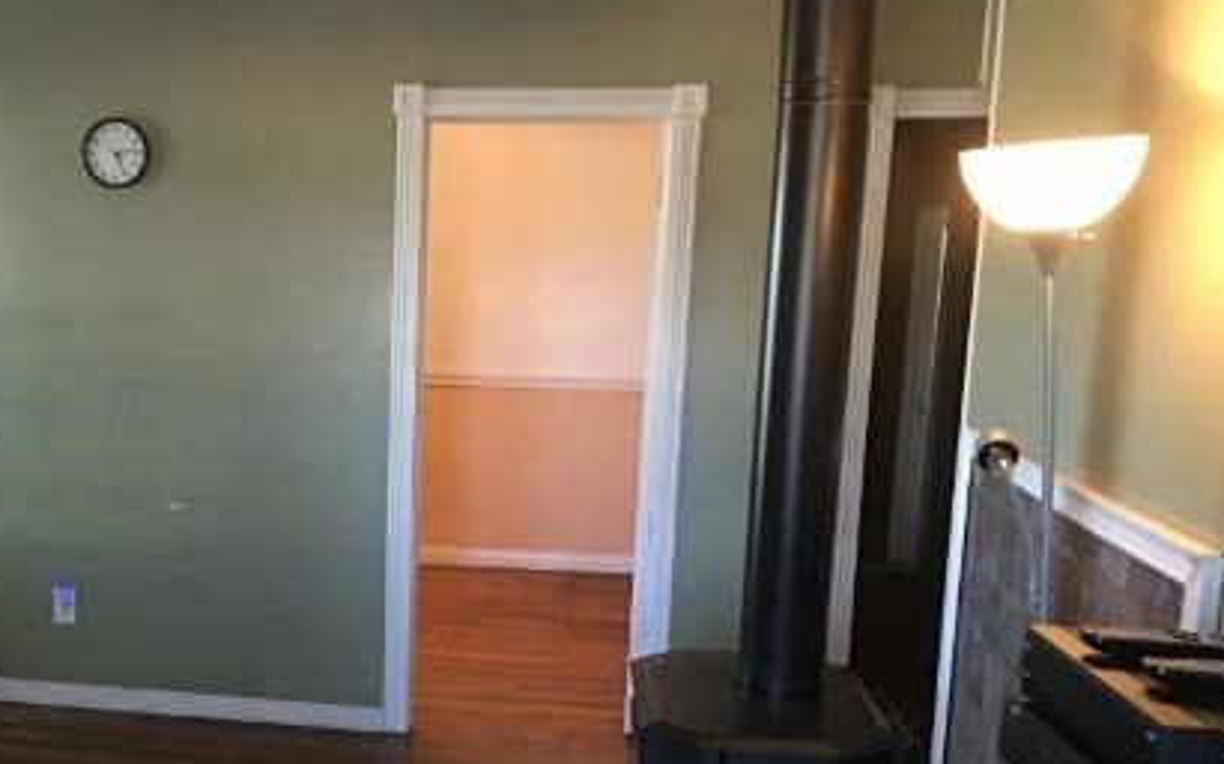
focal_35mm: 48
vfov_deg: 26.6
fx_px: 1601
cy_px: 558
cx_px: 290
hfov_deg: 40.5
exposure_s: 1/10
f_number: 2.2
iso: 100
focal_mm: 4.15
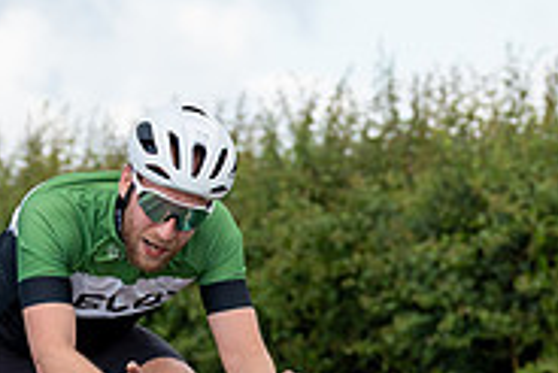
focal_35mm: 525
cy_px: 412
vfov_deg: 2.6
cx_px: 289
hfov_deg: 3.9
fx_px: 8144
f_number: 3.5
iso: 125
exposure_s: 1/1000
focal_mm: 88
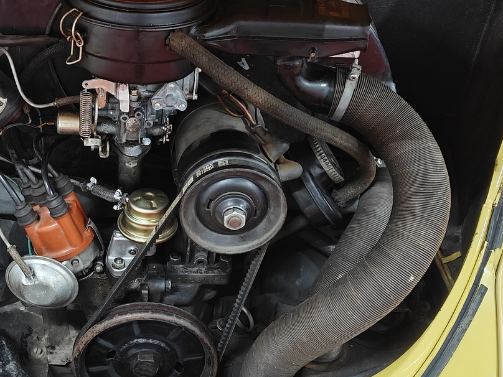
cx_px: 143
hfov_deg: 33.3
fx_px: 828
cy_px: 157
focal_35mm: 57
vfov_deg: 25.6
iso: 160
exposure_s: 1/50
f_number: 1.8
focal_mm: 5.59
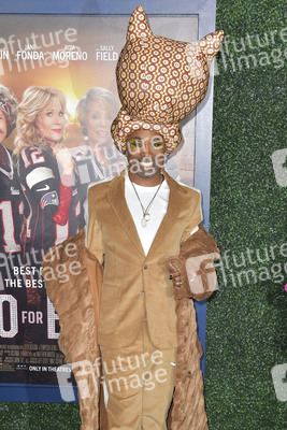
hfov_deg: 30.5
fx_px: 526
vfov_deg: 44.5
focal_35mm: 44
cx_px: 144
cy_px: 215
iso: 500
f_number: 6.3
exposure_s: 1/250
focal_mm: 44
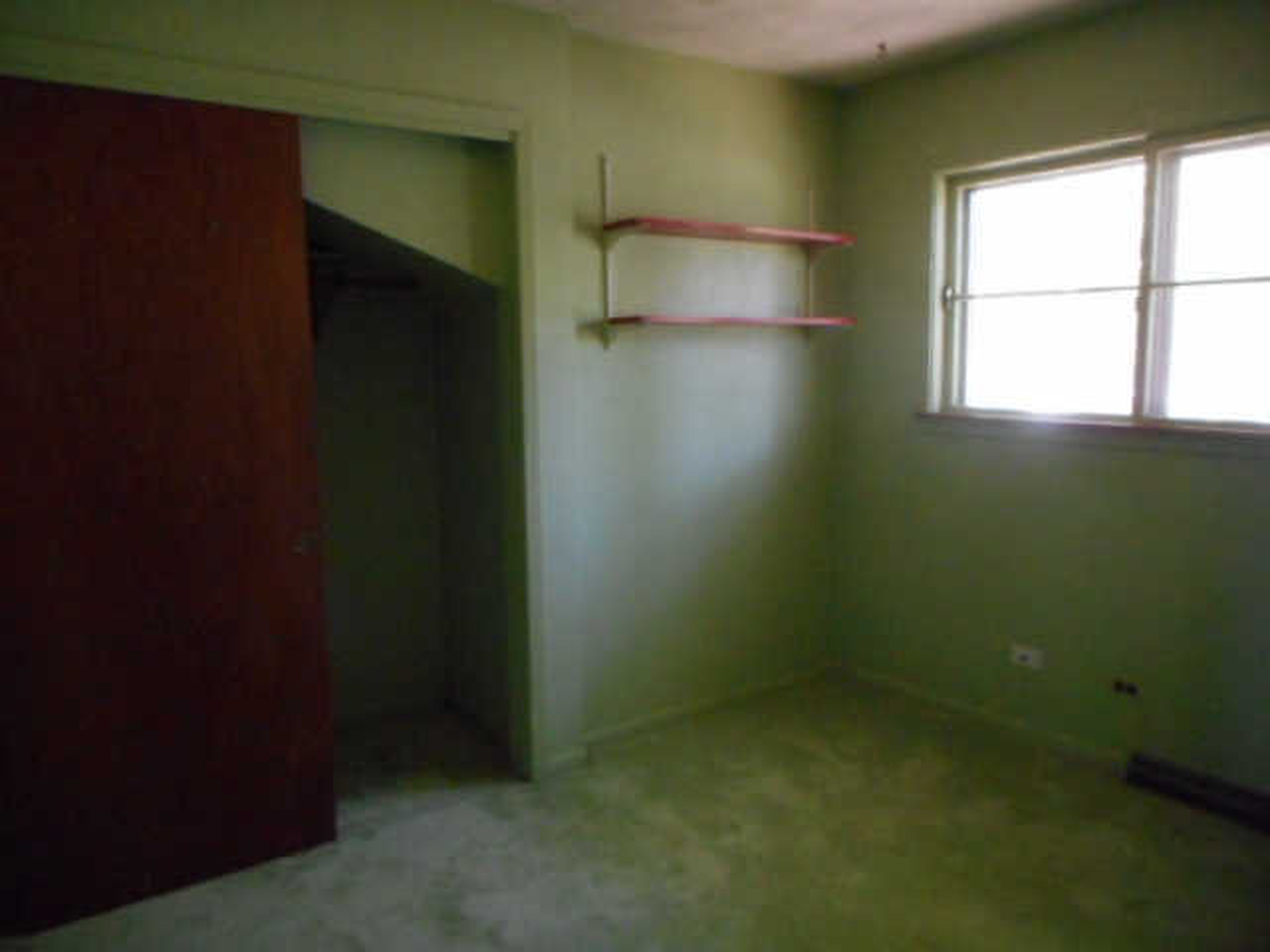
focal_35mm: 25
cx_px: 635
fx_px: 917
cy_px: 476
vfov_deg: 54.9
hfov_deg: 69.4
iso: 720
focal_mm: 4.5
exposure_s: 1/15
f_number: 3.7
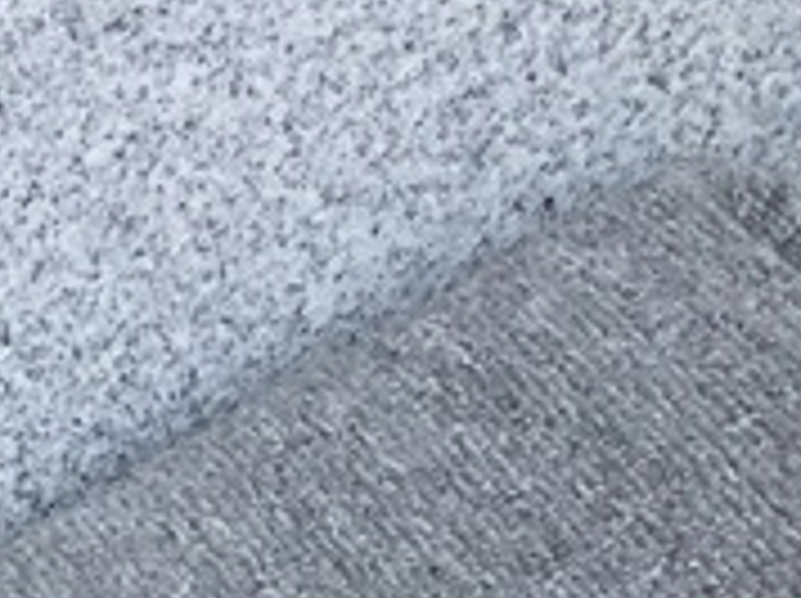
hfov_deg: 10.8
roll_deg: +41.2
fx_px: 3628
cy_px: 1176
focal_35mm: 157
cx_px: -1107
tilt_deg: -38.9
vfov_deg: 8.9
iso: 25
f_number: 2.4
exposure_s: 1/301
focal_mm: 3.3
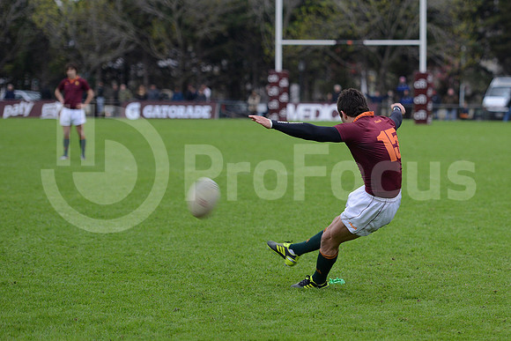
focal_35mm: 116
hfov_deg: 17.6
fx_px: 1647
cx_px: 256
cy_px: 170
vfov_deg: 11.8
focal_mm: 116
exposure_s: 1/500
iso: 1000
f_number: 2.8
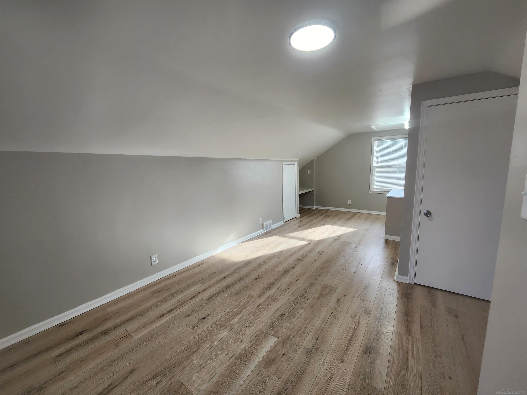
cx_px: 264
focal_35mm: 13
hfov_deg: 106.2
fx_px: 198
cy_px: 198
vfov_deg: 89.9
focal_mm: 2.2
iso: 64
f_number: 2.2
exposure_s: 1/60
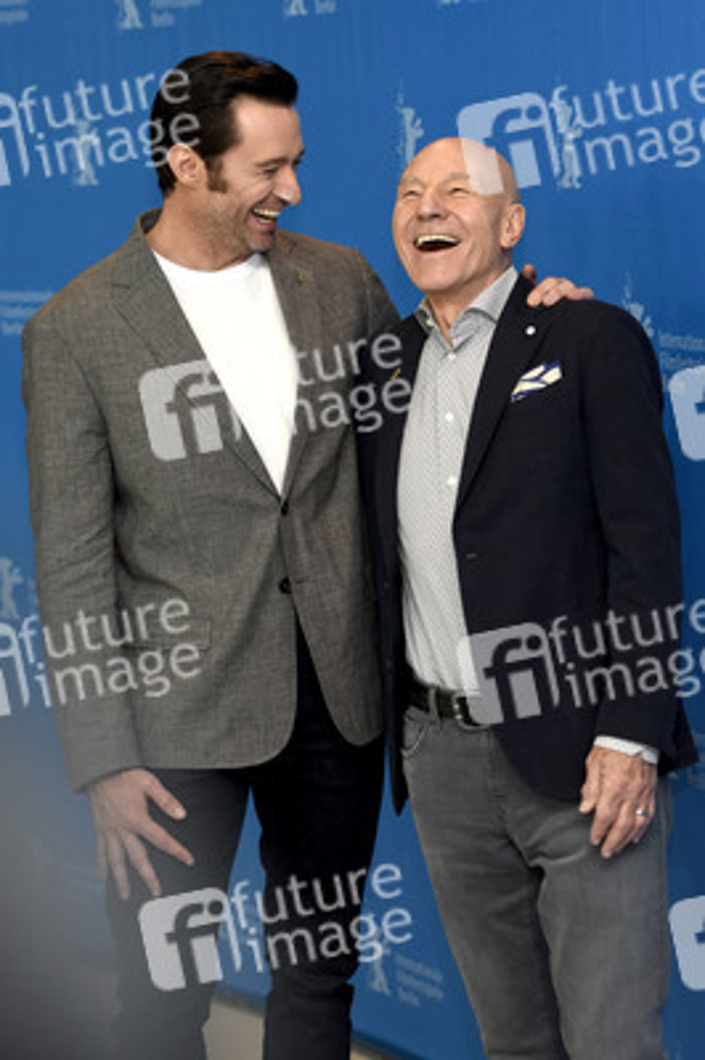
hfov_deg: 13.0
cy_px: 530
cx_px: 352
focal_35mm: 105
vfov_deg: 19.5
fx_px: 3089
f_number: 3.2
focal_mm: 70
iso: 800
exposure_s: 1/400
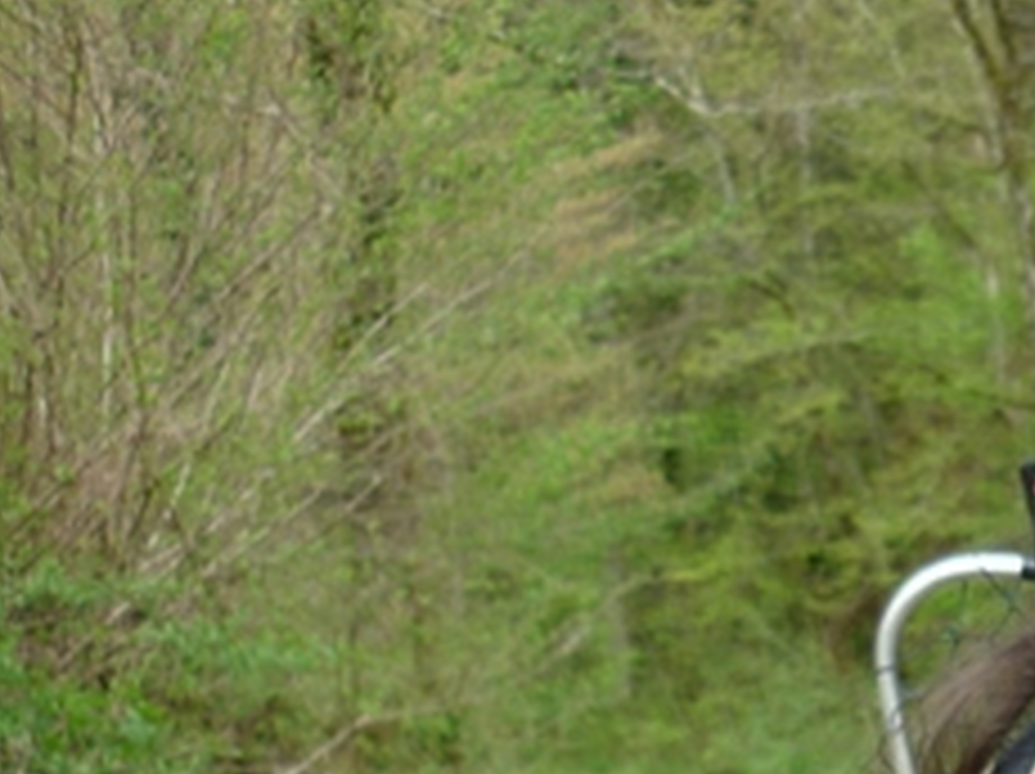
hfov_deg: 19.9
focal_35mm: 92
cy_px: 958
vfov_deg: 15.4
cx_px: 1282
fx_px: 2748
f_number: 2.8
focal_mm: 5.5
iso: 100
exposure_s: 1/160
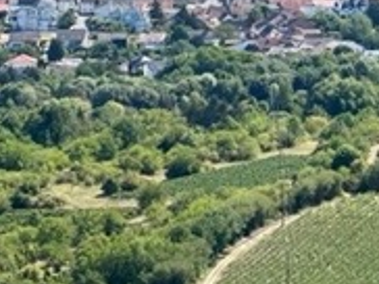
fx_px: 2963
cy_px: -117
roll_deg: +0.2
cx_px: 664
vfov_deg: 5.4
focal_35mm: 271
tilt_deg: -1.3
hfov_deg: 7.1
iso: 32
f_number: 2.8
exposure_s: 1/1292
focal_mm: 9
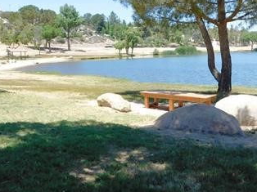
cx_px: 154
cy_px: 76
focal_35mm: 43
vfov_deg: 33.4
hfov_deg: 43.7
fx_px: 319
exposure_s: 1/800
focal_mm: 5.3
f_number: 3.2
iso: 125
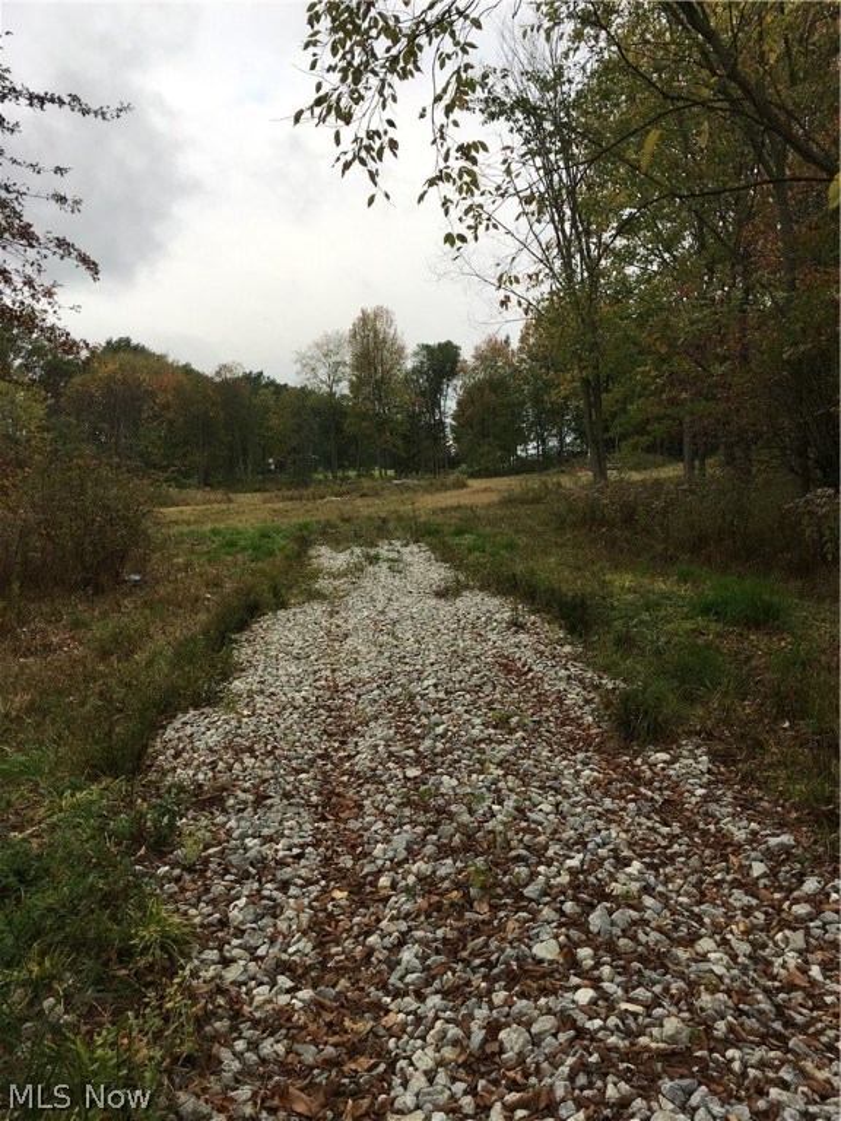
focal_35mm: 29
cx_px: 420
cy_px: 560
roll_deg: +2.3
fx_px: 939
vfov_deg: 61.7
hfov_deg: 48.2
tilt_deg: -3.8
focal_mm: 4.15
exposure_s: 1/345
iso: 25
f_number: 2.2
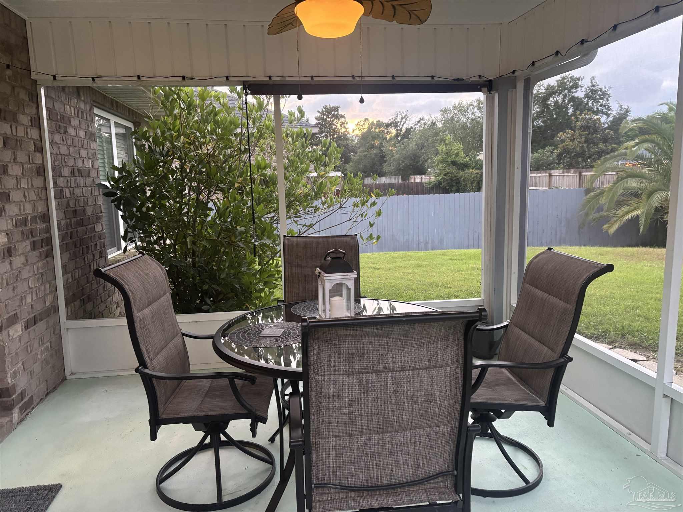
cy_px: 256
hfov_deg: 67.3
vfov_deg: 53.1
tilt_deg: -9.0
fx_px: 513
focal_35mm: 26
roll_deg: +0.8
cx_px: 342
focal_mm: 5.96
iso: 400
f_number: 1.6
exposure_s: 1/60
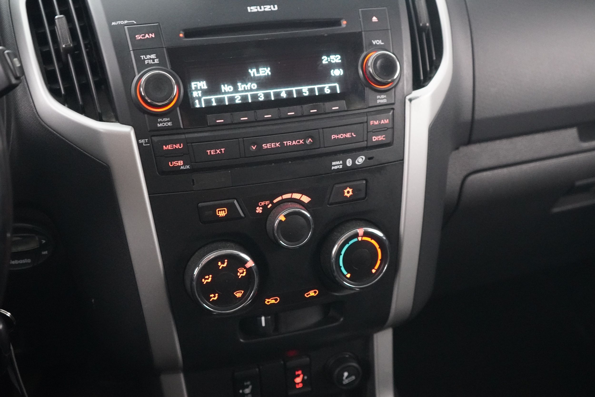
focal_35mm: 42
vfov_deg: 31.9
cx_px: 298
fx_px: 694
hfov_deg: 46.4
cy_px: 198
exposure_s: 1/10
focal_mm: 28
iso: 6400
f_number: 3.5
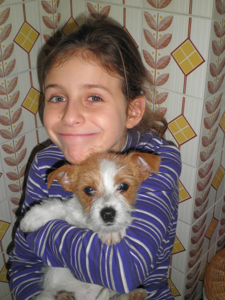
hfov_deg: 30.9
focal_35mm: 47
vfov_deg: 40.4
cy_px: 150
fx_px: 407
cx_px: 112
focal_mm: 8.3
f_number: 3.4
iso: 64
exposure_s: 1/60
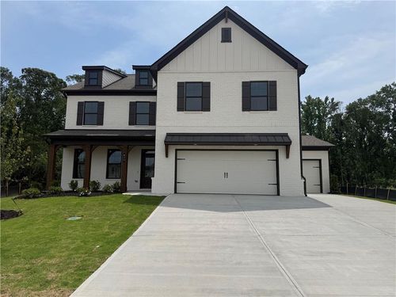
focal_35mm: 24
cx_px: 198
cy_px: 148
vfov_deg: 56.8
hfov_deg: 71.6
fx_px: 275
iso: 80
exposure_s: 1/10309
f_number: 1.78
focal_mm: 6.76
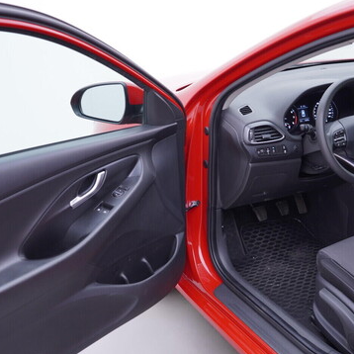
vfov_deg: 36.1
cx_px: 200
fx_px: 544
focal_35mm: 47
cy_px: 176
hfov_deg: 36.0
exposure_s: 1/40
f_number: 2.8
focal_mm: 24
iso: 125
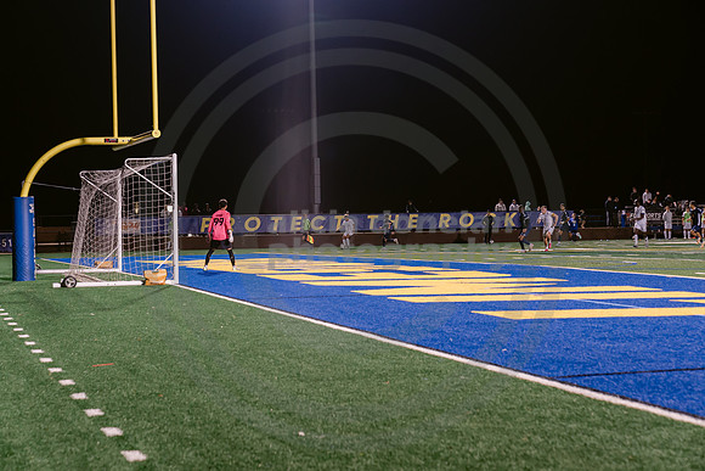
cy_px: 236
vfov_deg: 19.5
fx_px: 1371
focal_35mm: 70
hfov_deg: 28.8
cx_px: 352
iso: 2500
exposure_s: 1/160
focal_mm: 70
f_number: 4
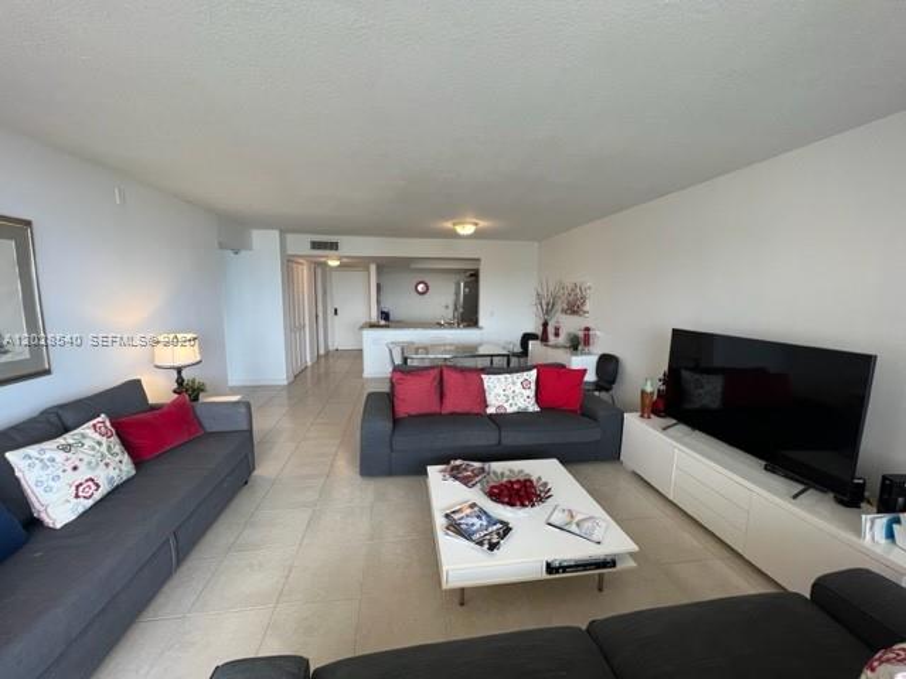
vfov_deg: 89.9
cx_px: 453
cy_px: 340
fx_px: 340
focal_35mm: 13
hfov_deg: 106.2
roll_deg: -0.6
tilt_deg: -8.3
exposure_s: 1/120
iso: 125
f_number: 1.8
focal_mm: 1.57
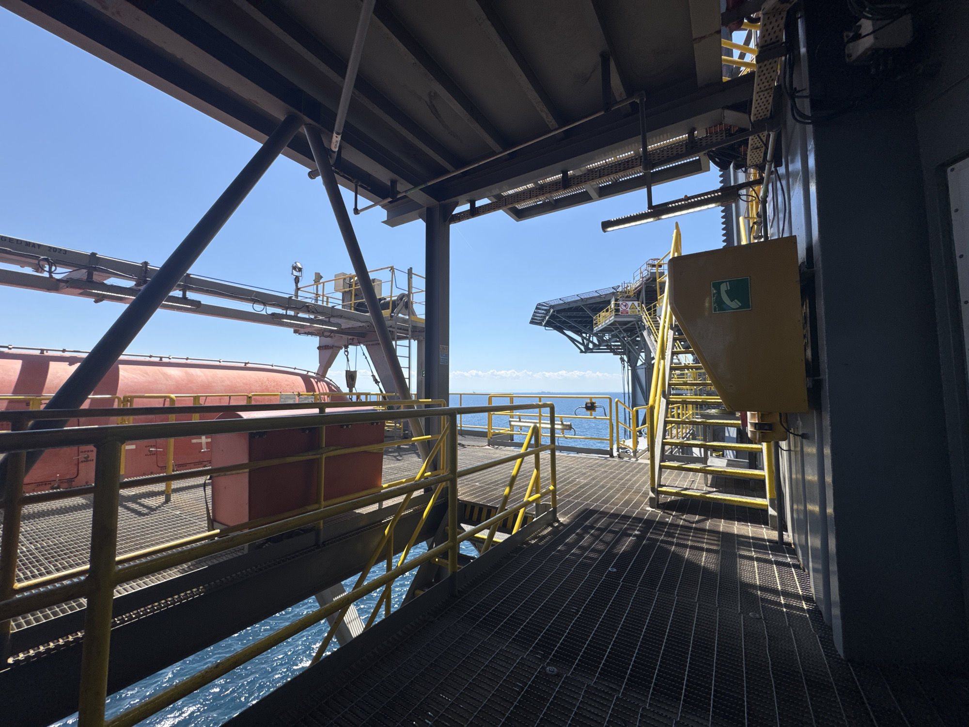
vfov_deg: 85.7
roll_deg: +0.2
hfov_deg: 102.1
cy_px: 364
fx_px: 392
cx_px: 484
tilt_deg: +4.7
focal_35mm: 14
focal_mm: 2.22
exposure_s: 1/2208
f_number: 2.2
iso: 50
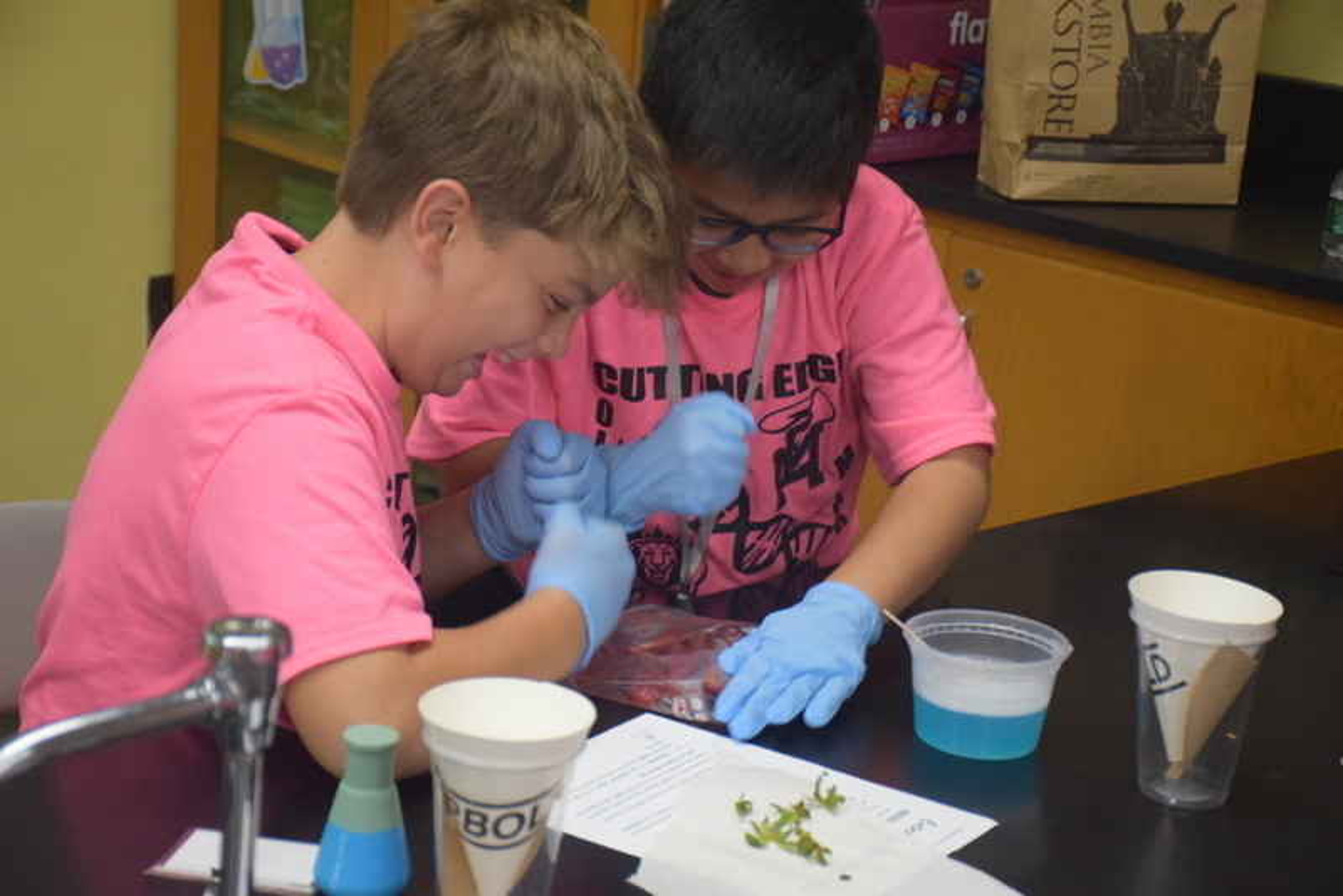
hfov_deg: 24.2
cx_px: 672
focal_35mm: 84
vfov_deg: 16.3
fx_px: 3135
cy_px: 448
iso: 3200
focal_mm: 56
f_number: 4.8
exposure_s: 1/125
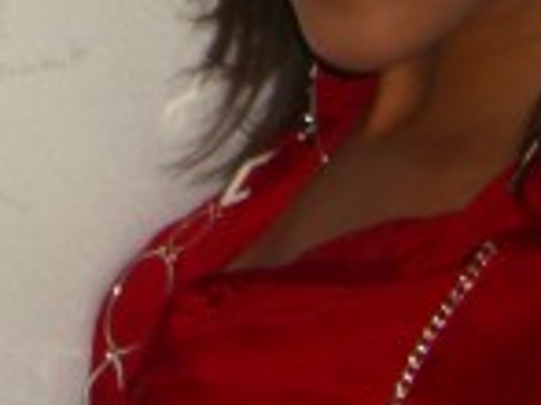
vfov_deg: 9.2
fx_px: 2420
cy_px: -261
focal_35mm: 155
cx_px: -92
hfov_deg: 12.5
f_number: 2.8
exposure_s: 1/60
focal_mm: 7.9
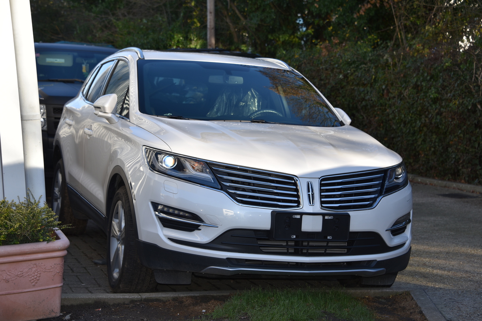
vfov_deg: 18.9
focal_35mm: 72
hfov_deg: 28.1
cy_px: 160
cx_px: 241
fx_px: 964
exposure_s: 1/160
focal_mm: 72
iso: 100
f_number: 6.3
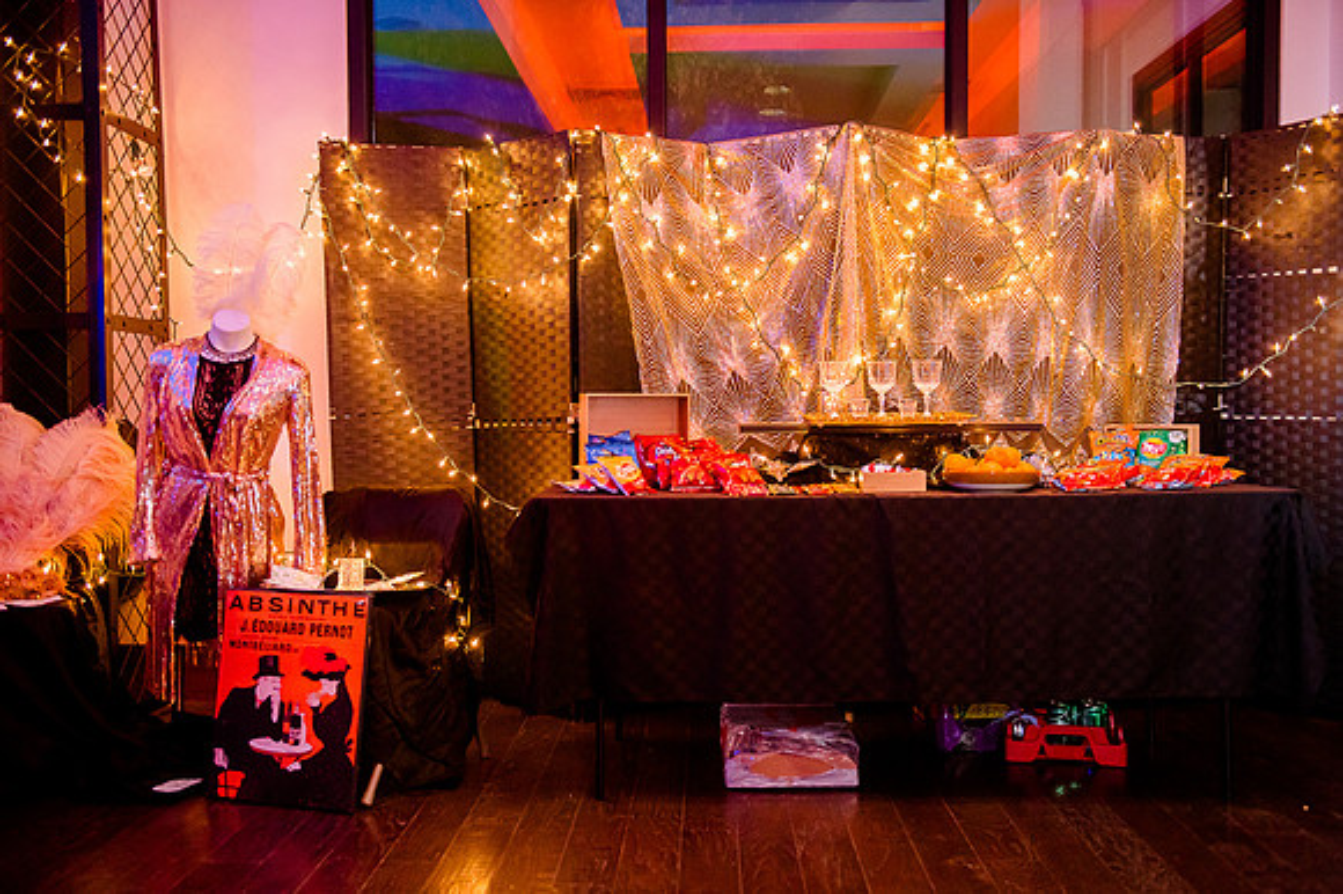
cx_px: 672
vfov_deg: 37.5
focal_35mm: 35
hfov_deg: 54.1
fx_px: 1316
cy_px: 447
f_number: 2.8
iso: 3200
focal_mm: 35
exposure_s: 1/100
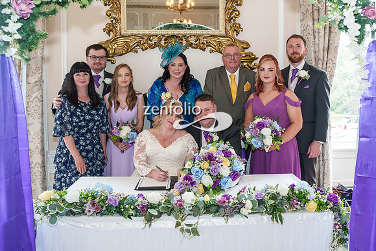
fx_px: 353
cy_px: 108
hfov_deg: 55.9
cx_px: 207
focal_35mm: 34
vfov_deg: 39.0
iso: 800
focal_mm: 29
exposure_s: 1/160
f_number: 4
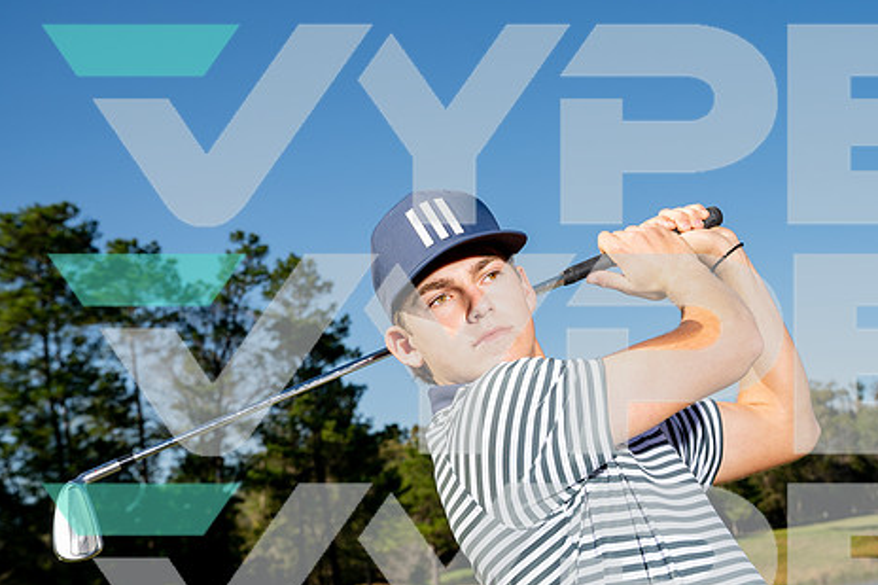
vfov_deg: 22.6
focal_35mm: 60
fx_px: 1463
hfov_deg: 33.3
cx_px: 530
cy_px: 355
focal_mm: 48
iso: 100
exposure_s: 1/250
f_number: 8
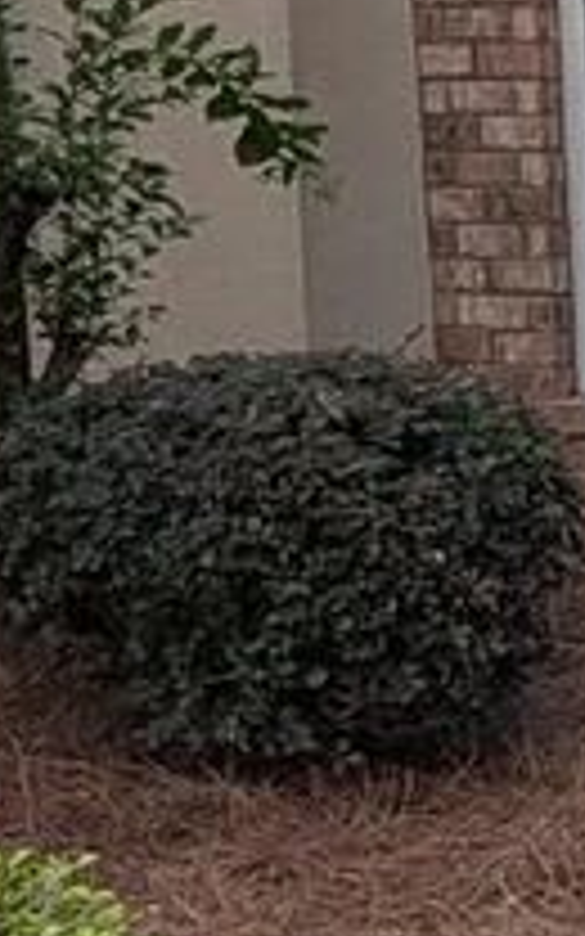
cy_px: 902
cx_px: 1876
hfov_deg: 6.9
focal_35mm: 167
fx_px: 4260
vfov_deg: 12.4
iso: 46
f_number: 1.68
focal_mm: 6.9
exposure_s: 1/175
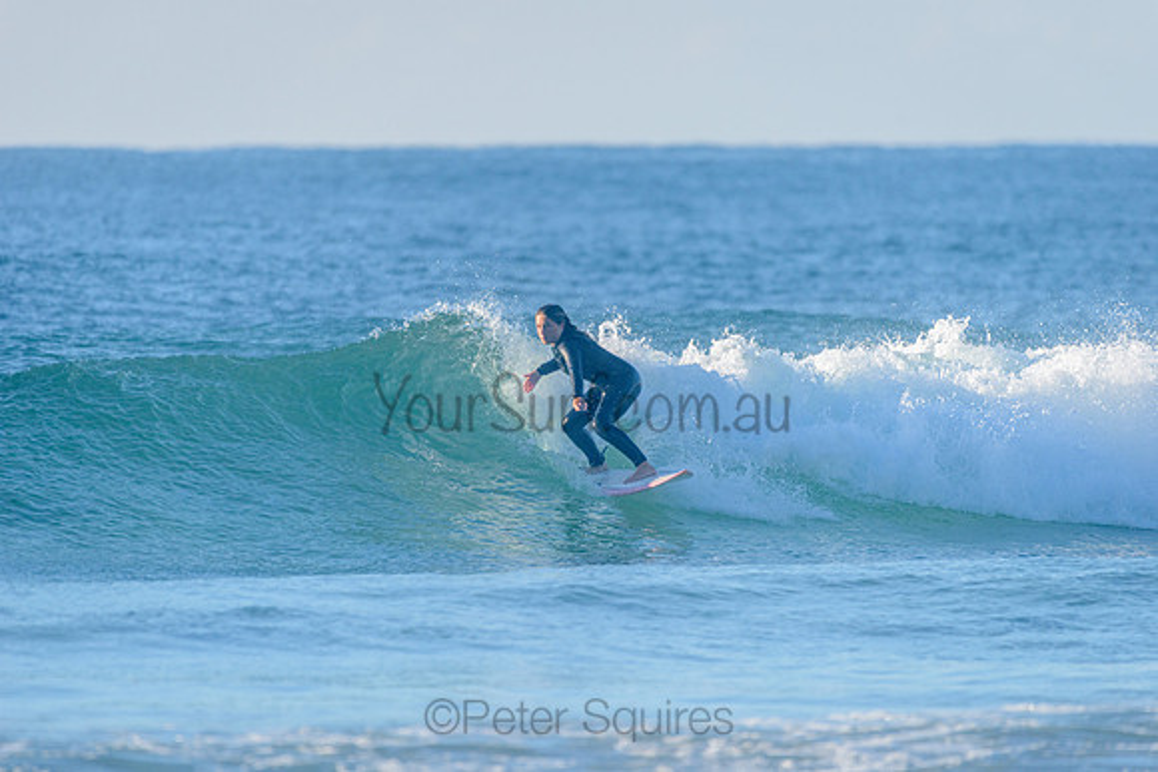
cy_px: 386
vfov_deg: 2.7
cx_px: 579
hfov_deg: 4.1
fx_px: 16096
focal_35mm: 500
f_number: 5.6
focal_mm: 500
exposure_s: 1/2000
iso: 400
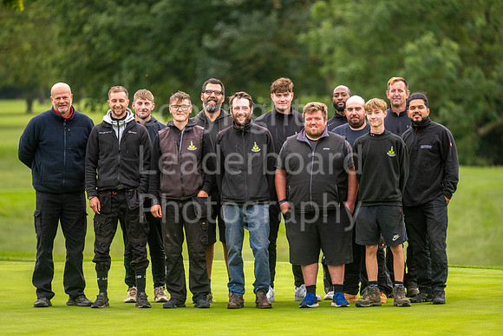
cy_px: 168
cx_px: 252
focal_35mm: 300
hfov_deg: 6.9
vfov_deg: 4.6
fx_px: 4192
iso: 640
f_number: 4
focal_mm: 300
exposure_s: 1/800
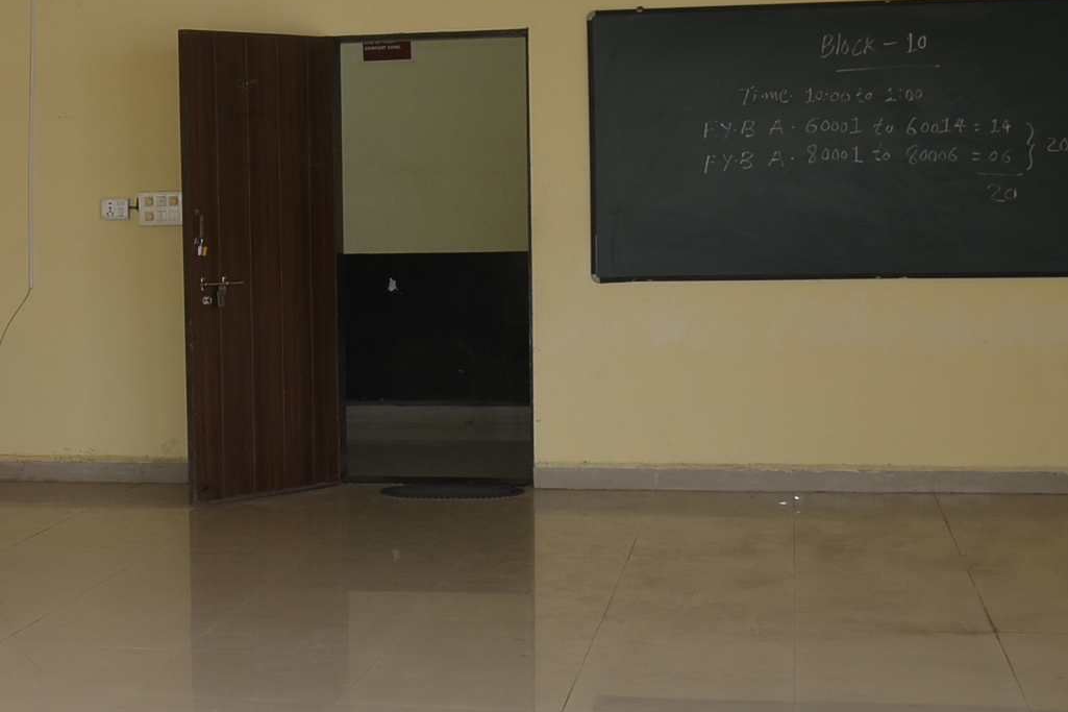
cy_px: 271
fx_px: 2136
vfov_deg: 18.9
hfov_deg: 27.6
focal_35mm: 72
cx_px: 233
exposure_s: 1/60
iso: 220
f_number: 4
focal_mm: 20
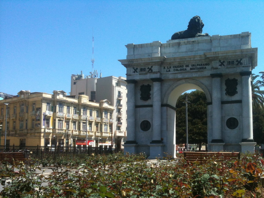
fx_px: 267
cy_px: 99
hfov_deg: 52.6
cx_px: 132
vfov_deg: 40.7
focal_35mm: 35
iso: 64
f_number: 2.8
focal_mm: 3.85
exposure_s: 1/993
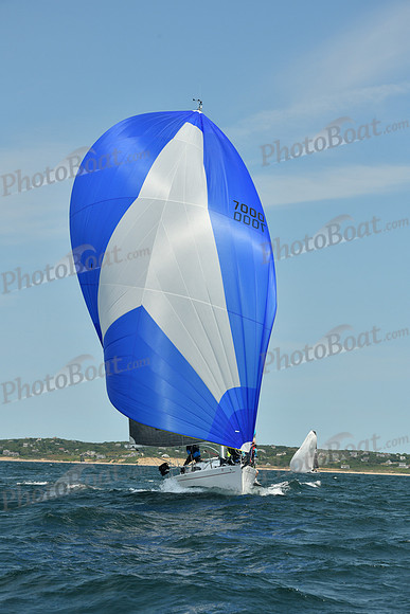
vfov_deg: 20.4
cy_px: 307
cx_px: 205
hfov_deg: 13.7
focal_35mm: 100
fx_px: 1707
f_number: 10
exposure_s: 1/1250
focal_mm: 100
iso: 320
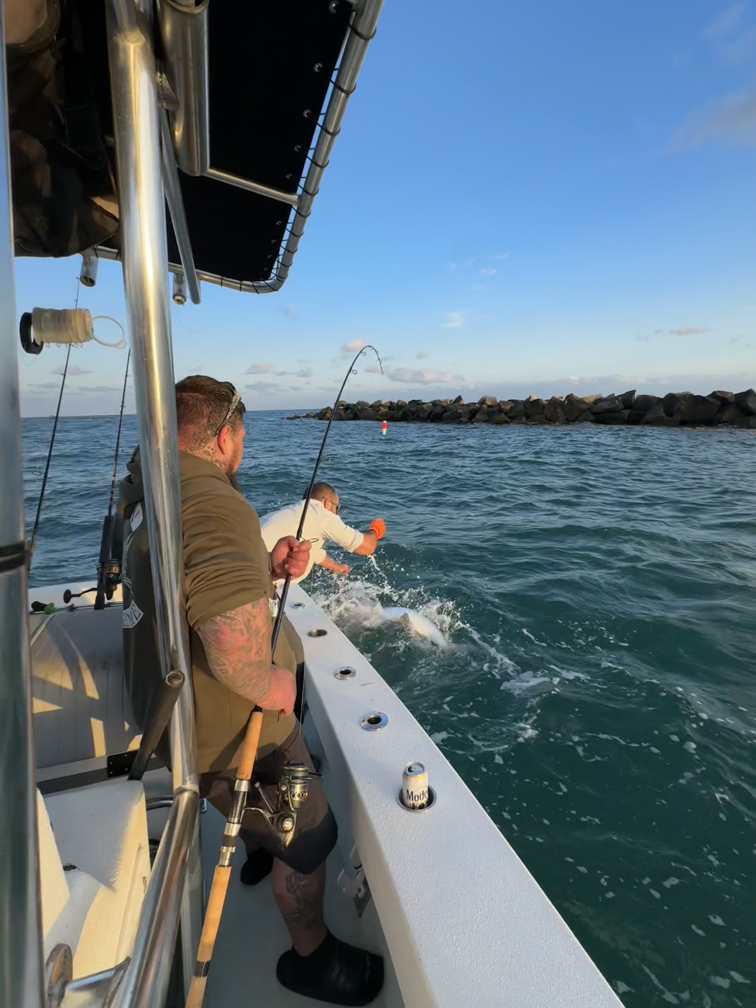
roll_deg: +4.2
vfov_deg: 102.1
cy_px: 504
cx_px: 378
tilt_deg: -16.8
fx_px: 408
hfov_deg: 85.7
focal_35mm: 14
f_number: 2.2
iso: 40
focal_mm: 2.22
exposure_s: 1/433
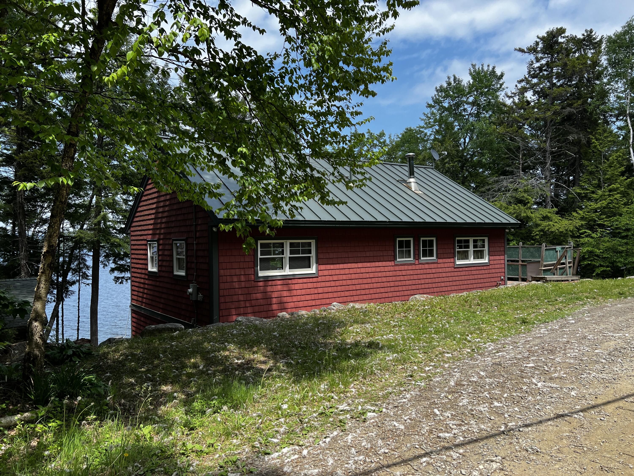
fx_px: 476
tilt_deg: -0.1
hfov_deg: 67.3
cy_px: 238
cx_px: 317
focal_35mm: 26
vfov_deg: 53.1
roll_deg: +1.1
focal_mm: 5.7
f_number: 1.5
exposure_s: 1/1934
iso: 50
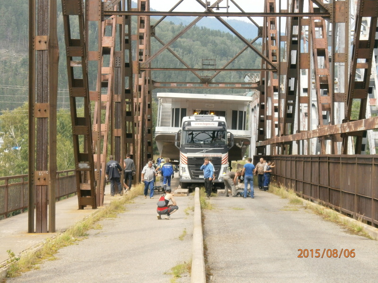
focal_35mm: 91
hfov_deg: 21.5
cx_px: 189
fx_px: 994
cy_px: 142
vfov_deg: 16.2
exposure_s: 1/250
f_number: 5.9
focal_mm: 16.2
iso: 160
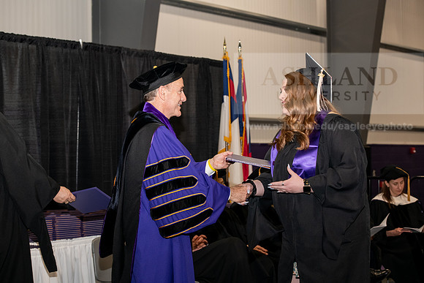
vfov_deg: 17.5
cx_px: 212
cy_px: 142
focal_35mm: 78
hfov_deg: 26.0
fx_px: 919
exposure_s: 1/200
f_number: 5.6
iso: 1600
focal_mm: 78
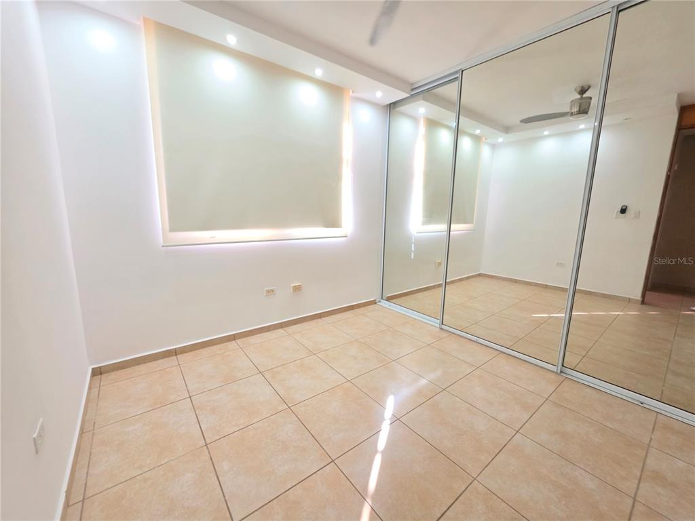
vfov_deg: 89.9
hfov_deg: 106.2
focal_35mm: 13
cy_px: 260
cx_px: 348
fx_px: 261
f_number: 1.9
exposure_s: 1/120
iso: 200
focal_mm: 2.2
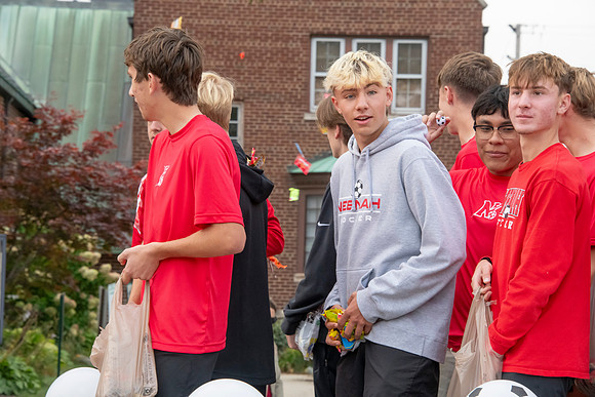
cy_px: 198
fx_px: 2397
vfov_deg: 9.5
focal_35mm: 145
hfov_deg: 14.2
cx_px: 298
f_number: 11
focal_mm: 145
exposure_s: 1/200
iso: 3200
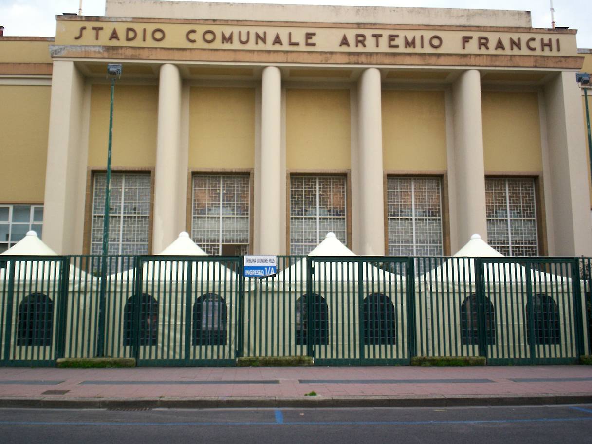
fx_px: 616
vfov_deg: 39.7
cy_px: 222
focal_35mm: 36
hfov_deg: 51.4
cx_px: 296
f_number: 4.5
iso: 100
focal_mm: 5.9
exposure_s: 1/79.7
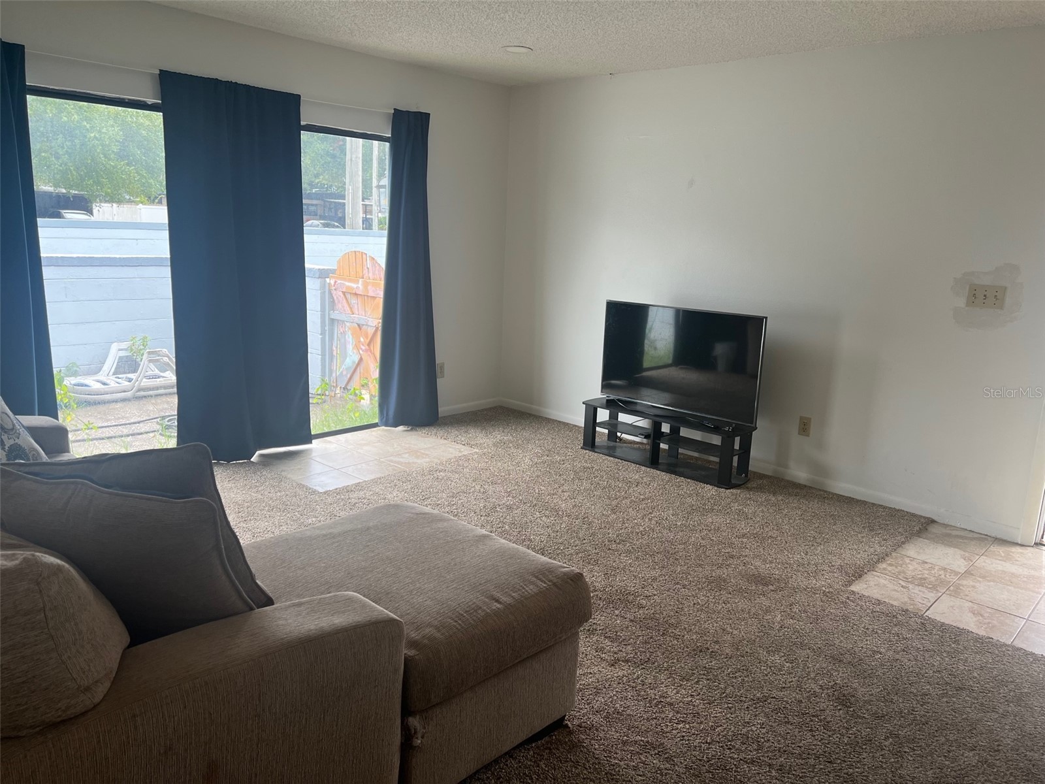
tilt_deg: -12.5
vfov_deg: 53.1
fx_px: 785
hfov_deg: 67.3
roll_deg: -2.6
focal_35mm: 26
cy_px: 392
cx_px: 522
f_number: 1.5
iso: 50
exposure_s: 1/165
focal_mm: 5.7
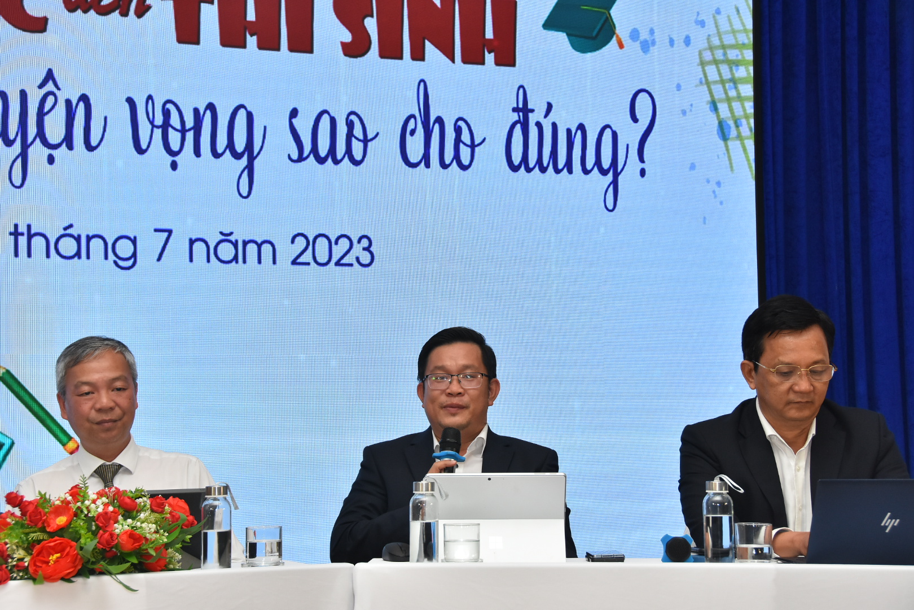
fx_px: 1980
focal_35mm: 78
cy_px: 305
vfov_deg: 17.5
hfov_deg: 26.0
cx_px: 457
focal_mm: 52
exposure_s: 1/200
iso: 1000
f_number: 8
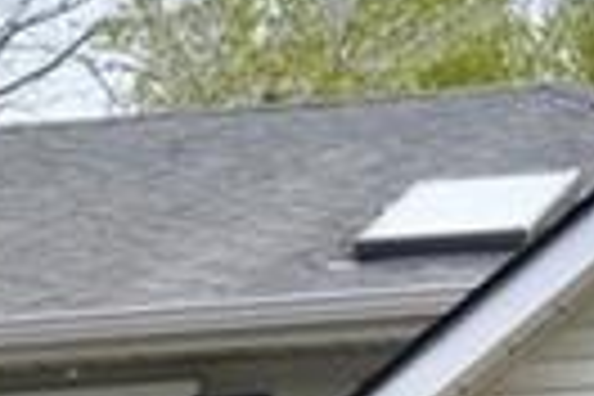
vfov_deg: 5.5
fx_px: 3960
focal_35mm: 240
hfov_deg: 8.6
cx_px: 148
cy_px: 958
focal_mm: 31
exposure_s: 1/500
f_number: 11
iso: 500
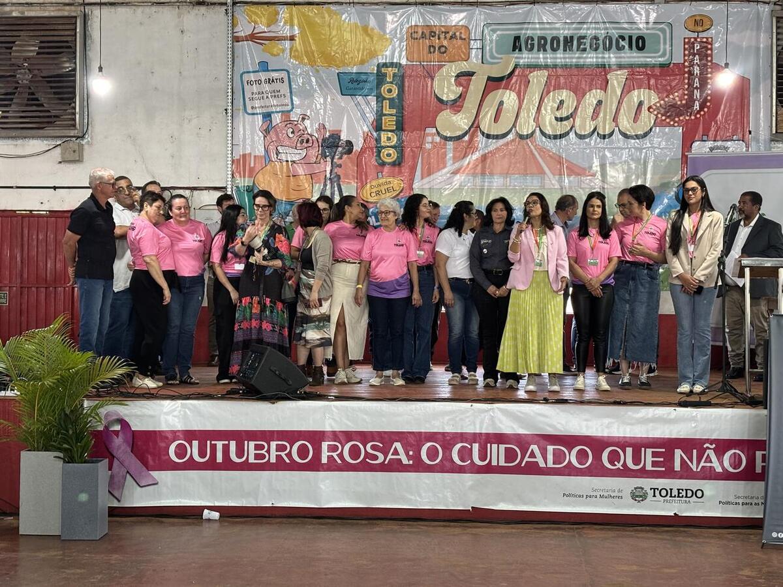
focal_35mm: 52
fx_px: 1176
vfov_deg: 28.0
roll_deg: -0.4
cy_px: 294
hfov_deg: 36.8
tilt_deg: -1.2
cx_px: 392
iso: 200
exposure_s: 1/40
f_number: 1.6
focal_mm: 5.96
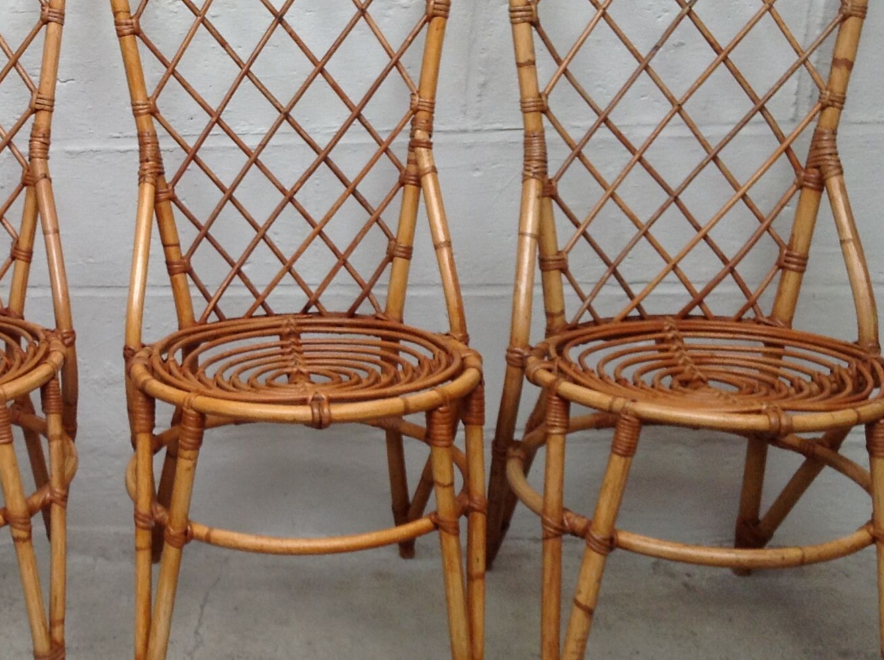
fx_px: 1759
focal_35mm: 69
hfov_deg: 27.3
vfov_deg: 21.2
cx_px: 98
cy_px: 367
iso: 80
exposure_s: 1/30
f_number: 2.4
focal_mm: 4.28
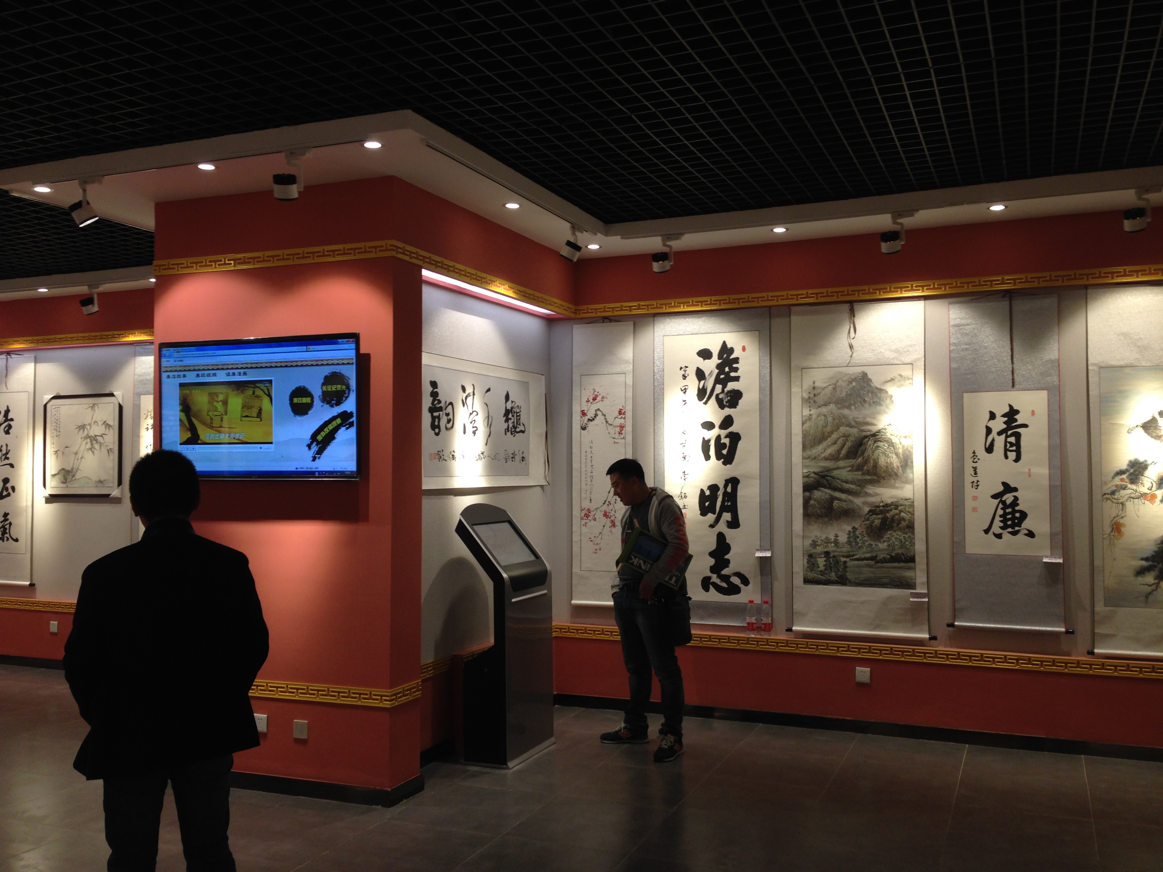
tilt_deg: +1.9
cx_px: 582
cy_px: 436
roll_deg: -1.6
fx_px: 1109
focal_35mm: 33
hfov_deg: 55.4
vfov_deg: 42.9
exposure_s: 1/30
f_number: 2.4
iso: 50
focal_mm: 4.12
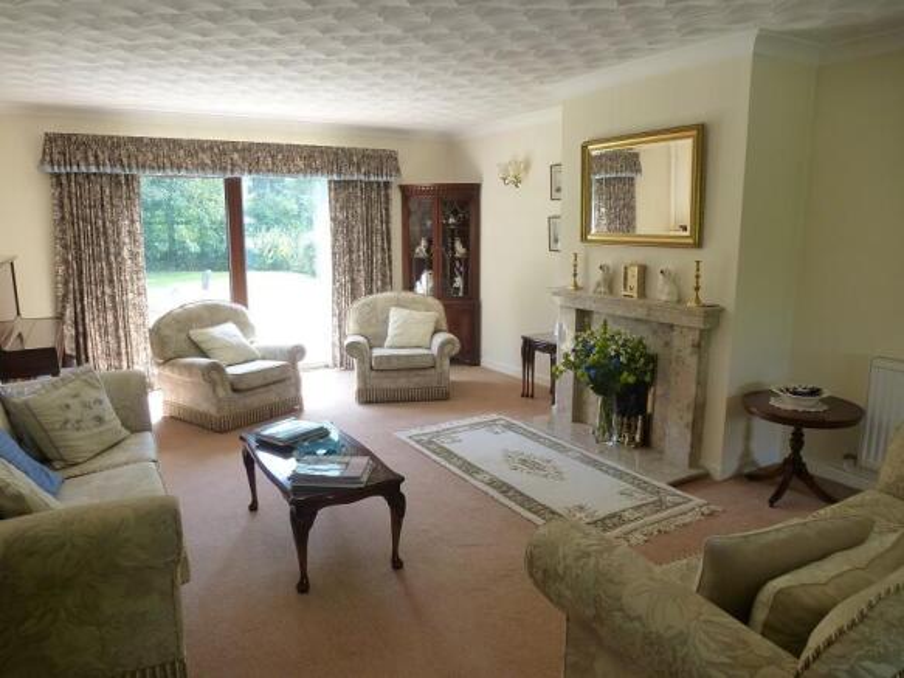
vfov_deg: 56.8
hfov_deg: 71.6
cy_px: 339
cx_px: 452
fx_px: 627
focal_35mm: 24
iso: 160
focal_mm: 4.3
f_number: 3.3
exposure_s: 1/60
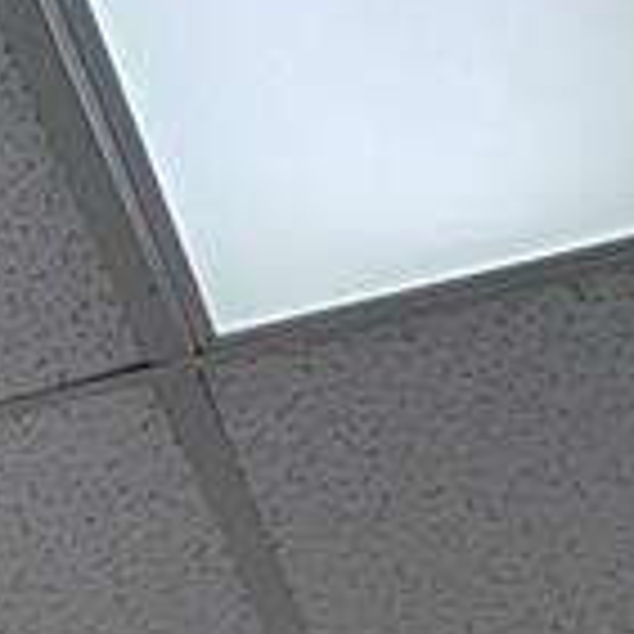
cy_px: 2639
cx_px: -1030
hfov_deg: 8.6
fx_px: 3730
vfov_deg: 7.0
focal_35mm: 180
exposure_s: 1/120
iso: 250
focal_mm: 6.7
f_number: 1.8
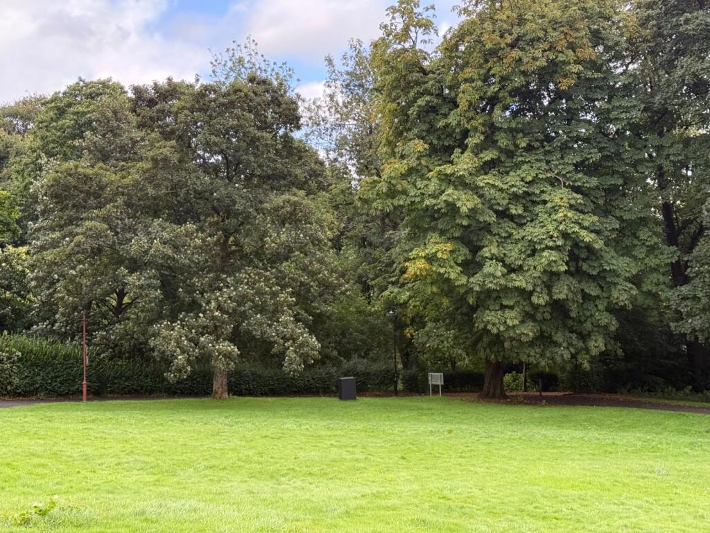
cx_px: 355
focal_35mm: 48
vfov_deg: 30.3
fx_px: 985
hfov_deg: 39.7
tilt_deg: -0.6
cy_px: 266
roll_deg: +1.5
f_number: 1.78
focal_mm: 6.76
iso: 80
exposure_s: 1/356
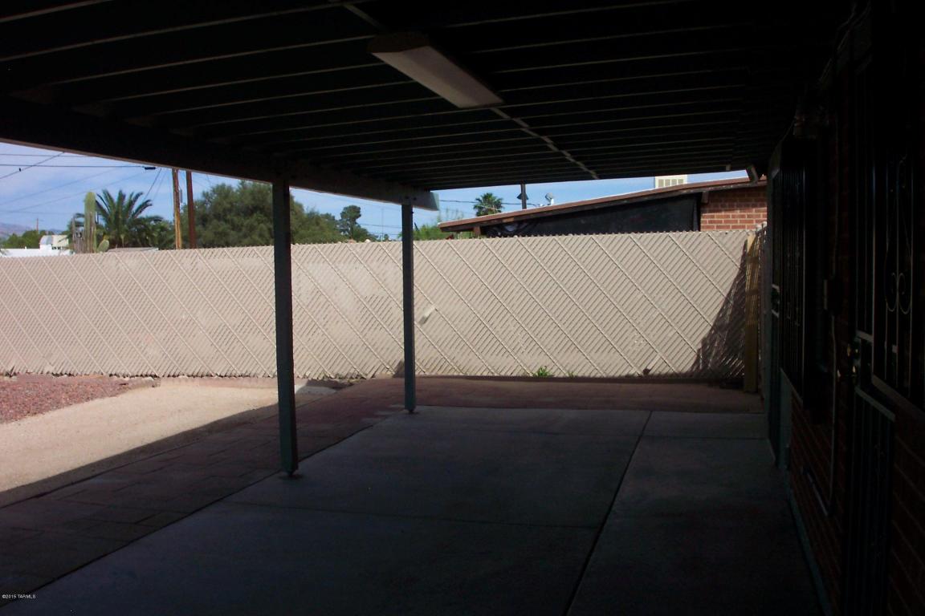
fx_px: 899
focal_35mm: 35
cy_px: 308
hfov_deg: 54.4
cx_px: 462
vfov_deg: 37.9
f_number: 9.5
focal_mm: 7.5
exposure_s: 1/350
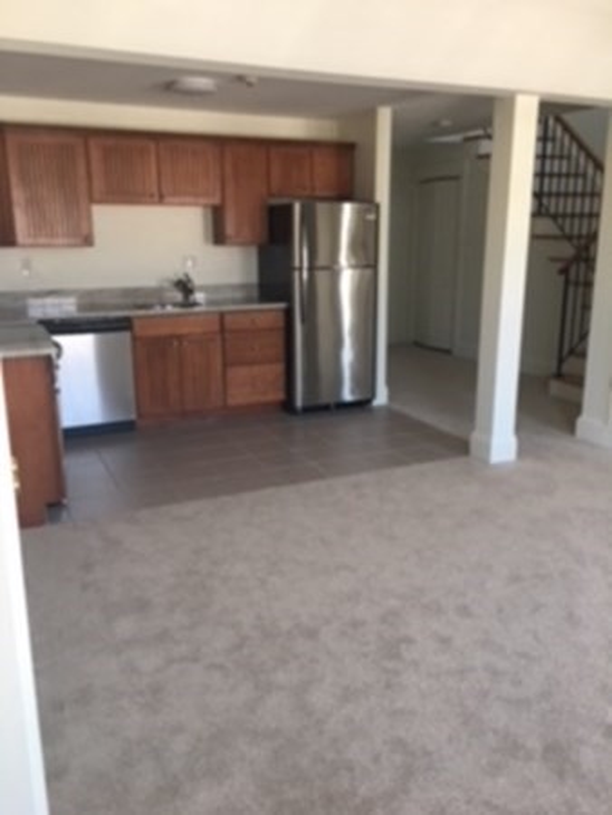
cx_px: 306
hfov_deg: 48.3
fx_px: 683
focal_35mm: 29
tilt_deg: -14.3
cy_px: 408
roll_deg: +0.3
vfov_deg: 61.6
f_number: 2.2
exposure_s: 1/30
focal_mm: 4.15
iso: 32
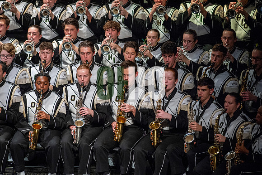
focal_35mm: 300
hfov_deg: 6.9
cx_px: 131
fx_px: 2182
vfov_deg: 4.6
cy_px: 88
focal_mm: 300
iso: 5000
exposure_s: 1/400
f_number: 5.6
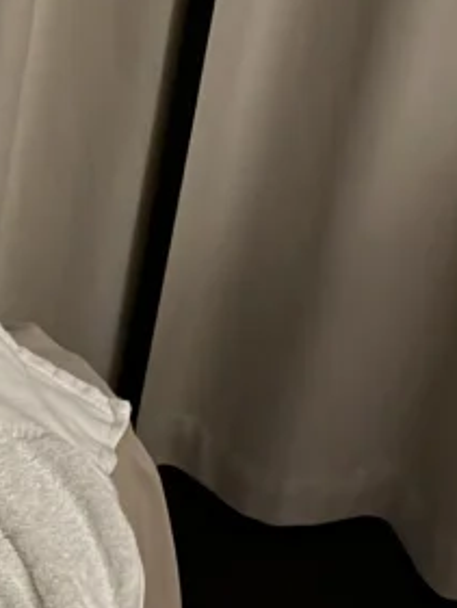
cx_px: -574
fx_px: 2163
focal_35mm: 123
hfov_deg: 10.6
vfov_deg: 15.3
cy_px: 768
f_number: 1.78
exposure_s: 1/30
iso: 1000
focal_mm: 6.76
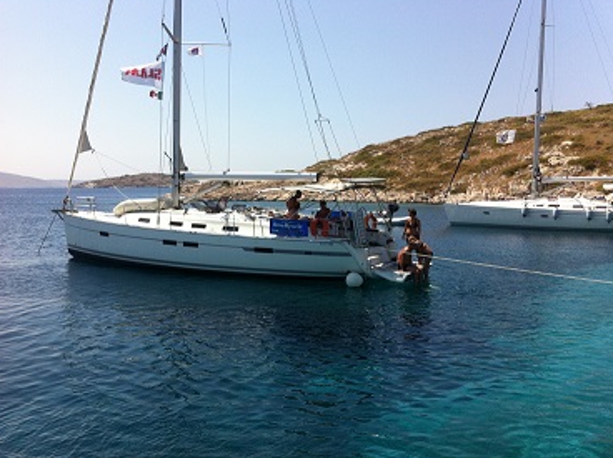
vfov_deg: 38.6
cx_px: 302
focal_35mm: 37
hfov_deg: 50.2
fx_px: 654
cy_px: 219
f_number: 2.8
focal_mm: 3.85
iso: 80
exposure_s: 1/1774
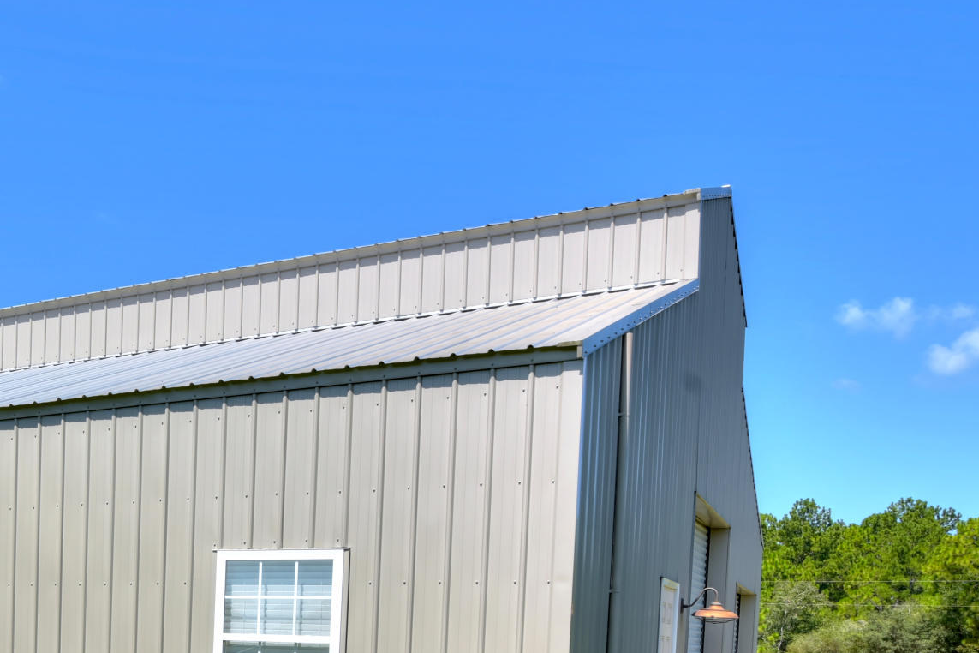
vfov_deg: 29.3
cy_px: 690
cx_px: 31
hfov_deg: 41.2
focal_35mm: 42
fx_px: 1142
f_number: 8
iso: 64
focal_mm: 16
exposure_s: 1/80
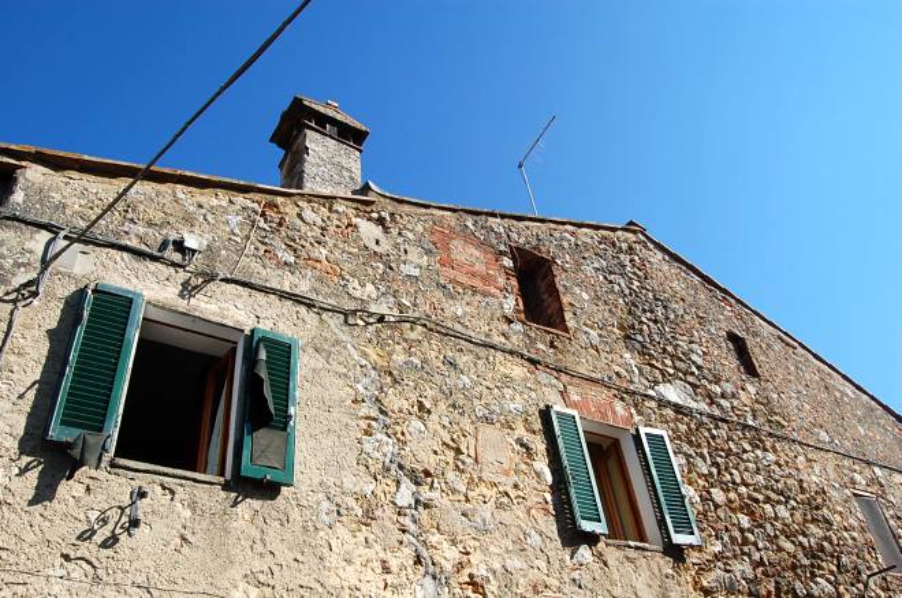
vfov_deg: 47.8
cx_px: 451
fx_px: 676
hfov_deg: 67.5
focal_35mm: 27
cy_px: 299
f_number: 10
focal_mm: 18
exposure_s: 1/320
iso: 200
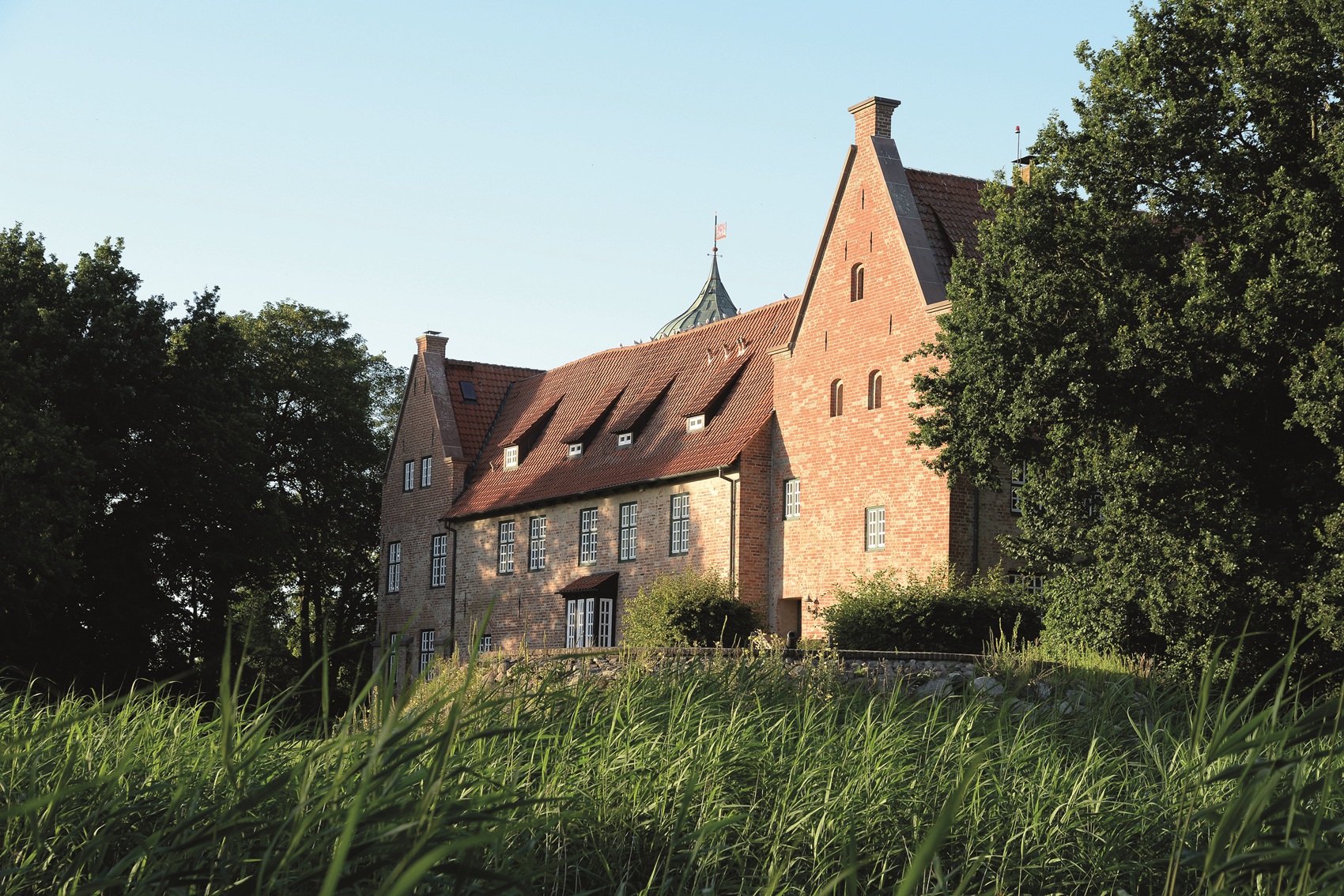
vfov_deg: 21.9
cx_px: 672
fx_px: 2315
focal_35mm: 62
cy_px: 448
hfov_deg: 32.4
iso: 500
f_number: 8
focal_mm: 62
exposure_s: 1/250
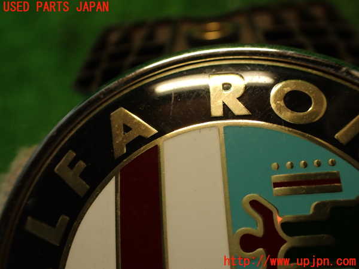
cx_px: 180
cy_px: 134
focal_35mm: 32
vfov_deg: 44.2
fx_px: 332
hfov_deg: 56.8
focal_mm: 5.79
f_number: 2.4
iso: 200
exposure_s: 1/50
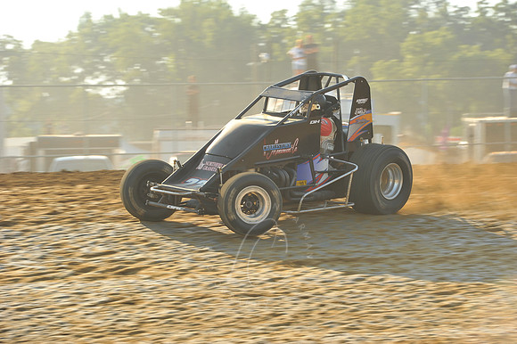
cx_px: 258
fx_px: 2583
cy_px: 172
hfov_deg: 11.4
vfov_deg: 7.6
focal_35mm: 180
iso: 400
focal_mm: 180
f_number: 9
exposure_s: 1/320
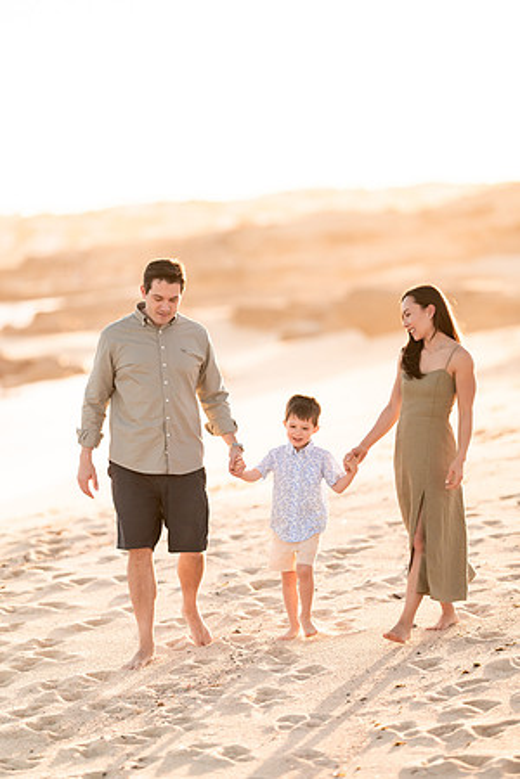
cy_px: 390
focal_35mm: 135
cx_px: 260
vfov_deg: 15.2
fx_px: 2925
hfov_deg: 10.2
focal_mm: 135
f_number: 1.8
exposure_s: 1/2500
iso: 100
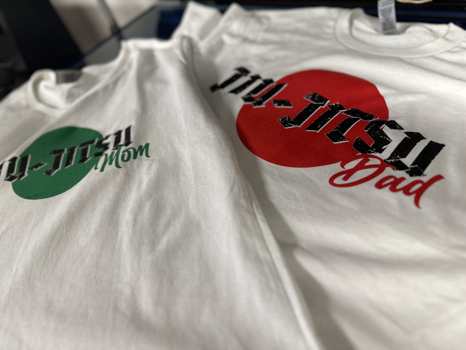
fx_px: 323
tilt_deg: -46.7
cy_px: 175
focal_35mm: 24
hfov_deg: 71.6
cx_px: 233
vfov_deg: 56.8
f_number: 1.78
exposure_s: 1/60
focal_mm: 6.86
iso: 320
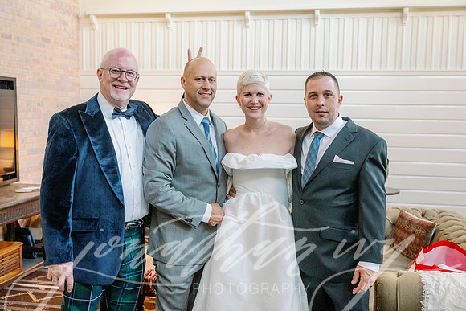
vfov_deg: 36.9
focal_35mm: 36
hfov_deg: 53.1
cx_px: 233
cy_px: 156
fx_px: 466
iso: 2500
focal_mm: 36
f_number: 3.5
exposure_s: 1/250
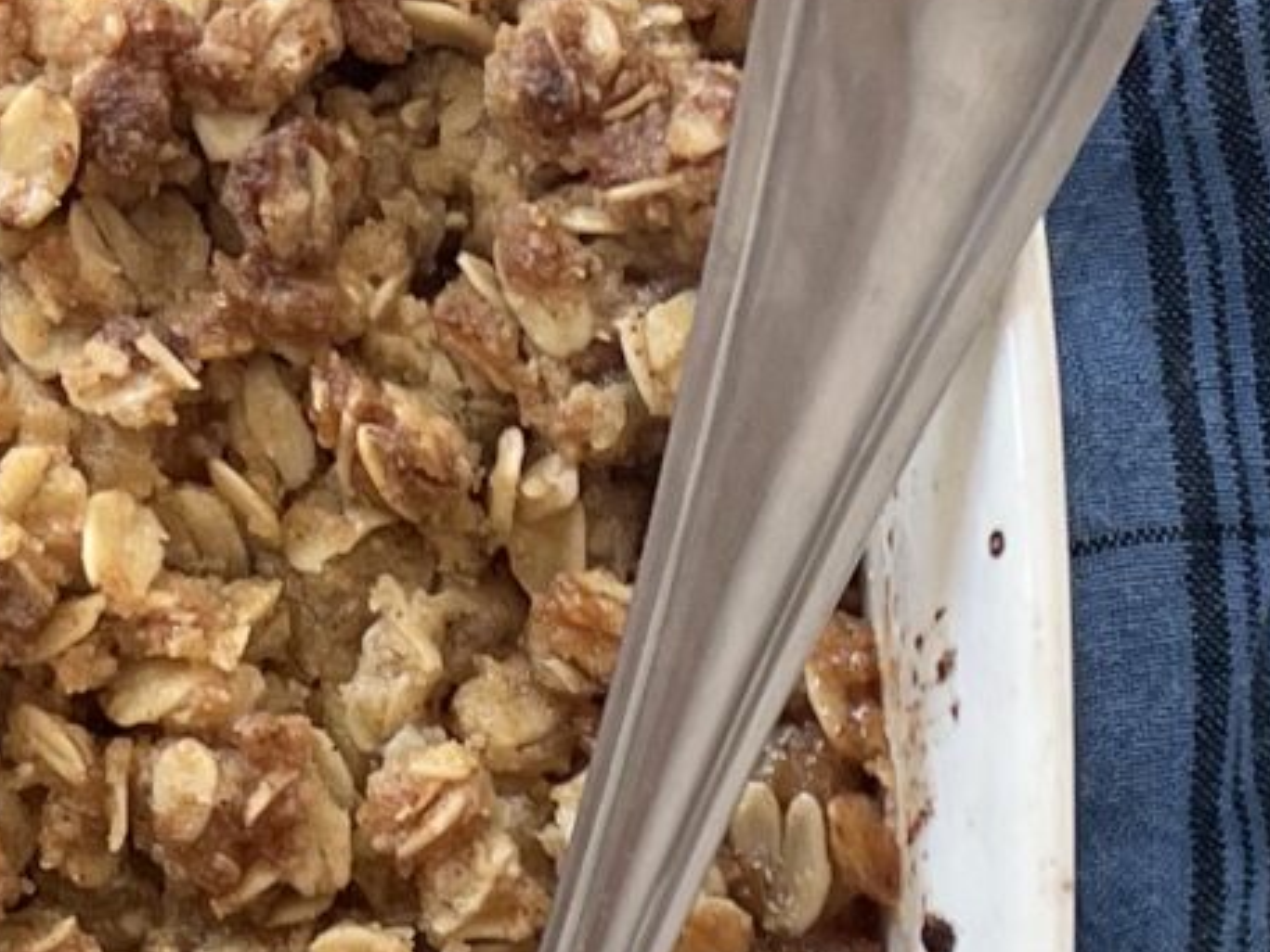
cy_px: 1873
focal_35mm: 146
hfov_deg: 13.3
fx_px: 5356
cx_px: 1295
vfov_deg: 9.5
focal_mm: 5.7
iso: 80
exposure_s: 1/120
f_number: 1.5
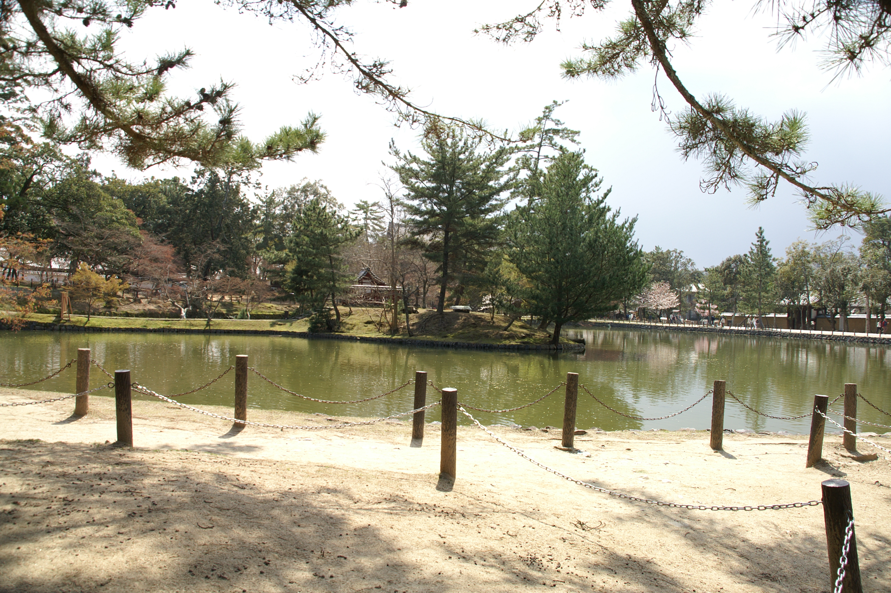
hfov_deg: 67.4
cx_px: 446
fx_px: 668
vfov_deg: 47.8
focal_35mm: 27
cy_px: 296
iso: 100
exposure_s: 1/160
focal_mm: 18
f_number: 8
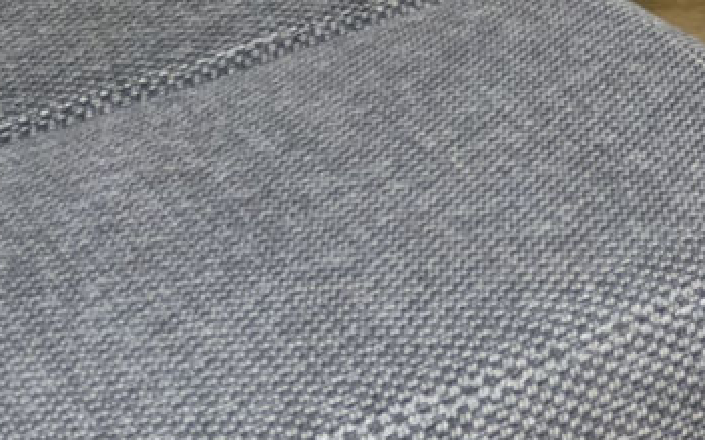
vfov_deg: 8.1
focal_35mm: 122
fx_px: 2343
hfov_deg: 12.4
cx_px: 1818
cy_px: -1114
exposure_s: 1/160
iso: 100
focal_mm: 10
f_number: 8
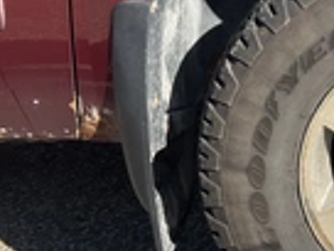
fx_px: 820
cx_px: 430
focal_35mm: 85
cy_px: 57
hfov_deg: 21.0
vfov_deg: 17.2
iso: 25
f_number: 1.8
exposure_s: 1/978
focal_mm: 3
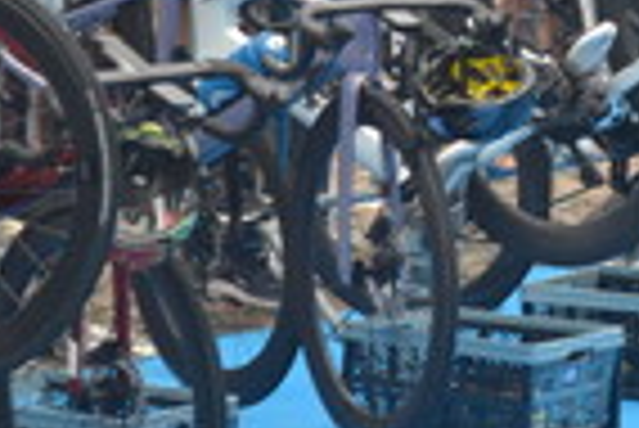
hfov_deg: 8.3
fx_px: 4398
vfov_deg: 5.6
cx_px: 500
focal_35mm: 248
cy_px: 72
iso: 1100
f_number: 5.6
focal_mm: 55
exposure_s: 1/500
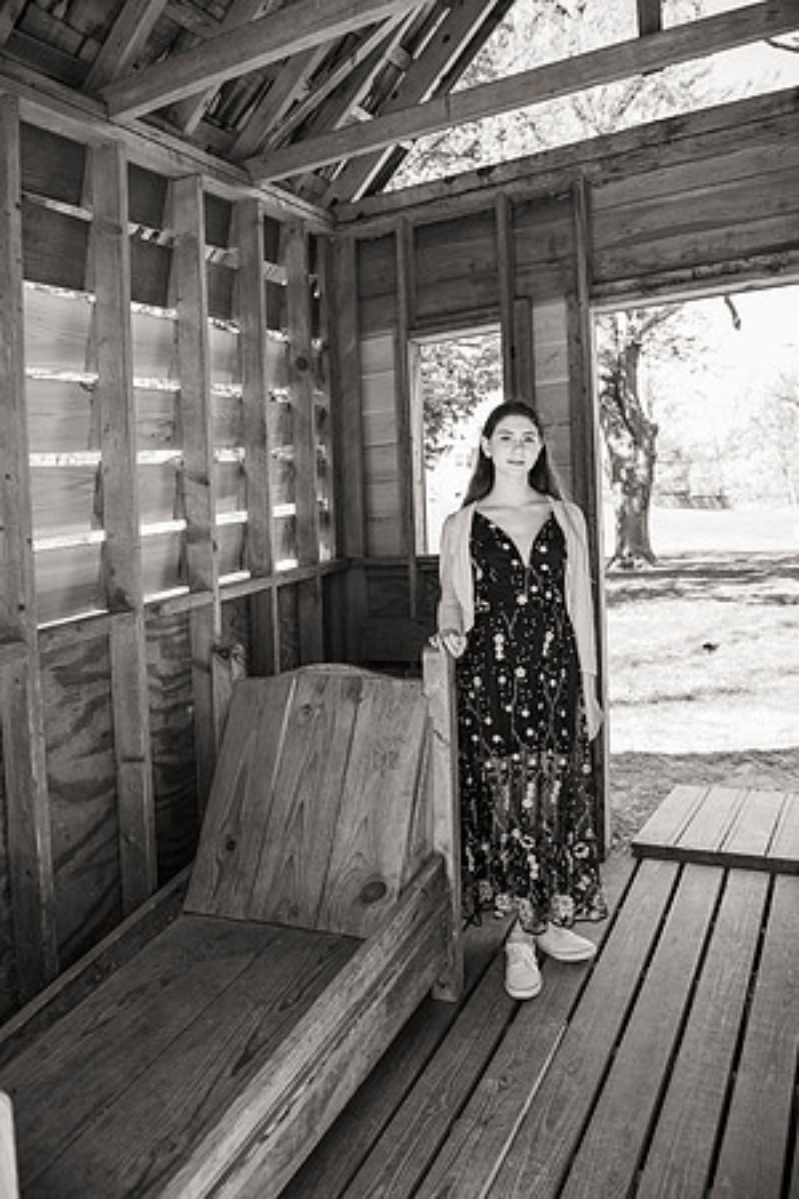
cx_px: 400
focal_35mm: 24
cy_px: 600
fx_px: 799
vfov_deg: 73.7
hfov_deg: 53.1
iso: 400
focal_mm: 24
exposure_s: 1/200
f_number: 3.5
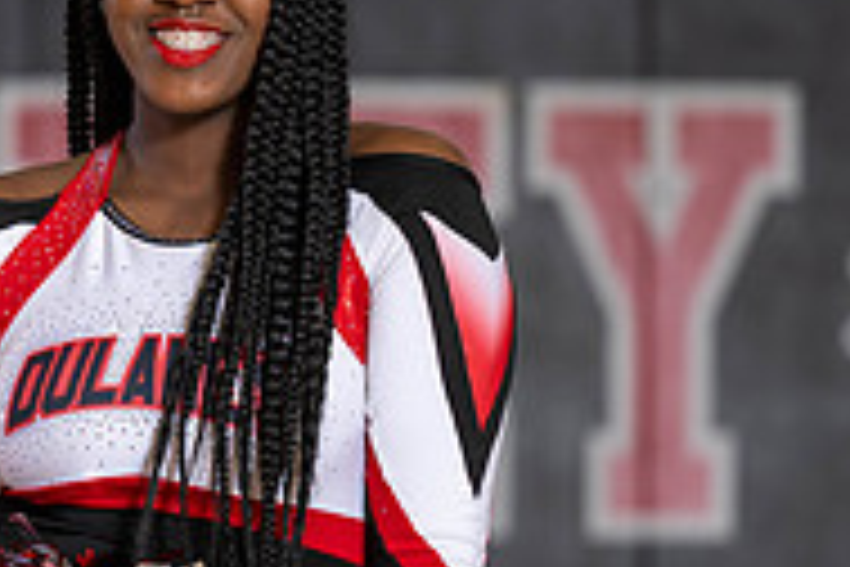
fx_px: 8759
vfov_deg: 3.7
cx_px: 47
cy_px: 304
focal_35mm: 371
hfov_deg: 5.5
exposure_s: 1/200
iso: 160
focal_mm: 103
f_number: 2.8
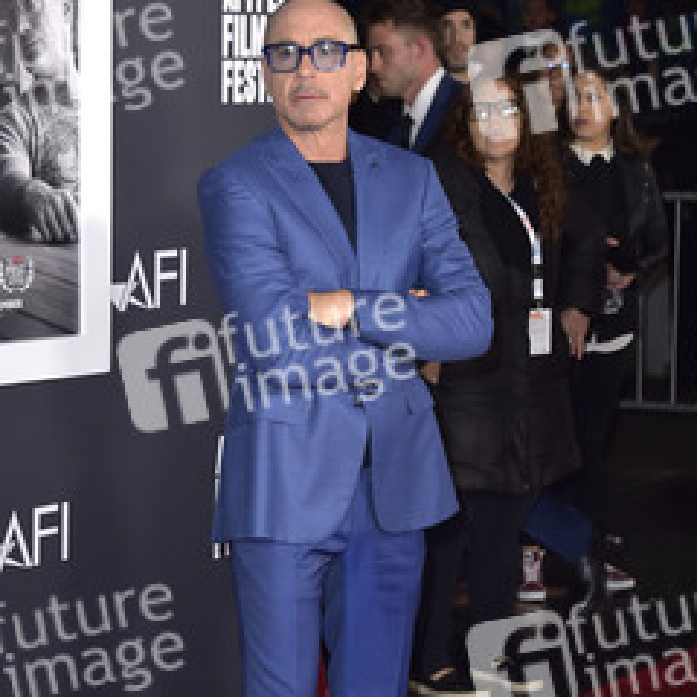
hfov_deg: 15.0
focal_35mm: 116
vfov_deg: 15.0
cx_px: 353
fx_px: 2643
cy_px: 508
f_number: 6.3
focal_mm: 82
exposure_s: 1/200
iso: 1250
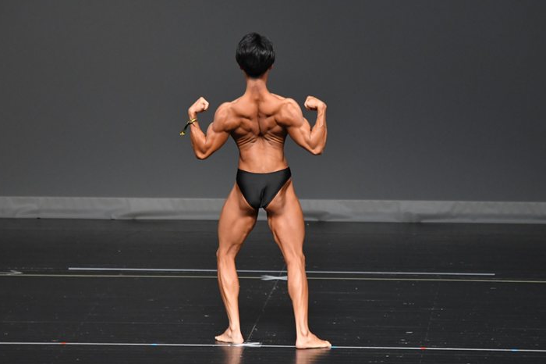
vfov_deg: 4.1
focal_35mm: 332
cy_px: 195
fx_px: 5033
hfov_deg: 6.2
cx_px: 268
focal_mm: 200
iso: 2500
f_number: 5.6
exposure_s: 1/400
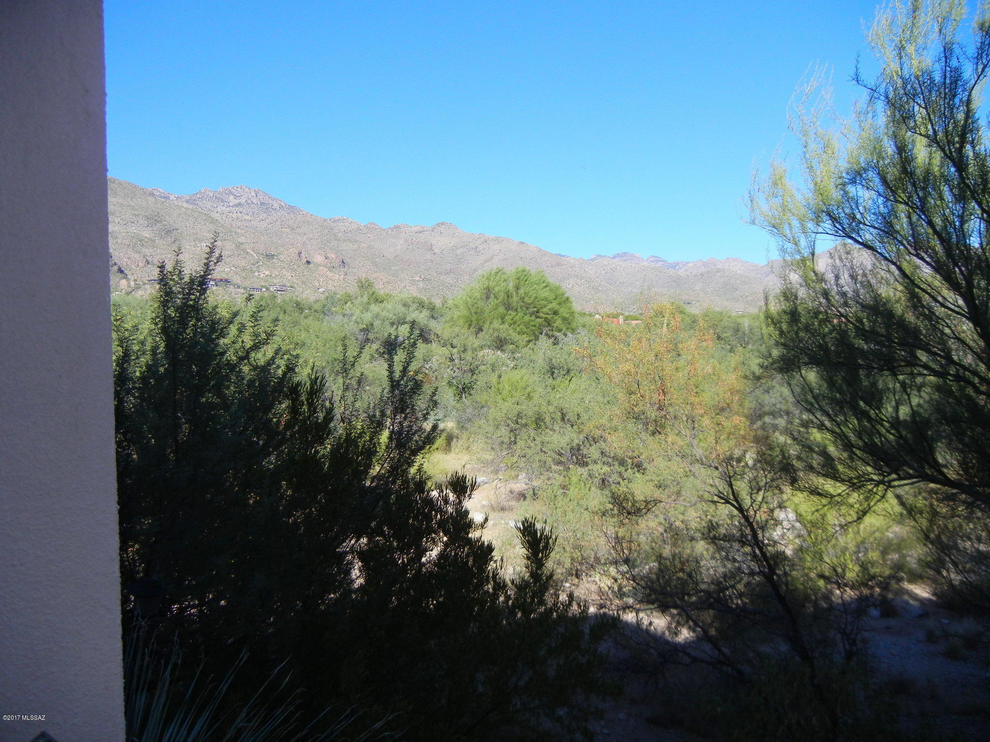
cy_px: 371
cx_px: 495
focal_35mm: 30
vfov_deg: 46.8
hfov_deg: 60.0
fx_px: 858
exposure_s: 1/332
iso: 160
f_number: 7
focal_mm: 5.4
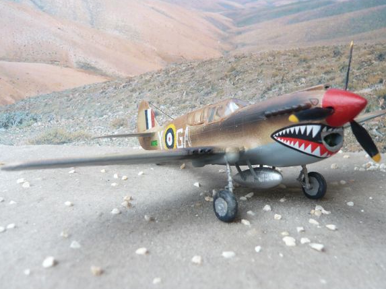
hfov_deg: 48.9
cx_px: 214
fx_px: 423
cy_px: 137
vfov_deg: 37.7
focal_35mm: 38
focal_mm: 4.6
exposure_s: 1/250
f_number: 2.8
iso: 100
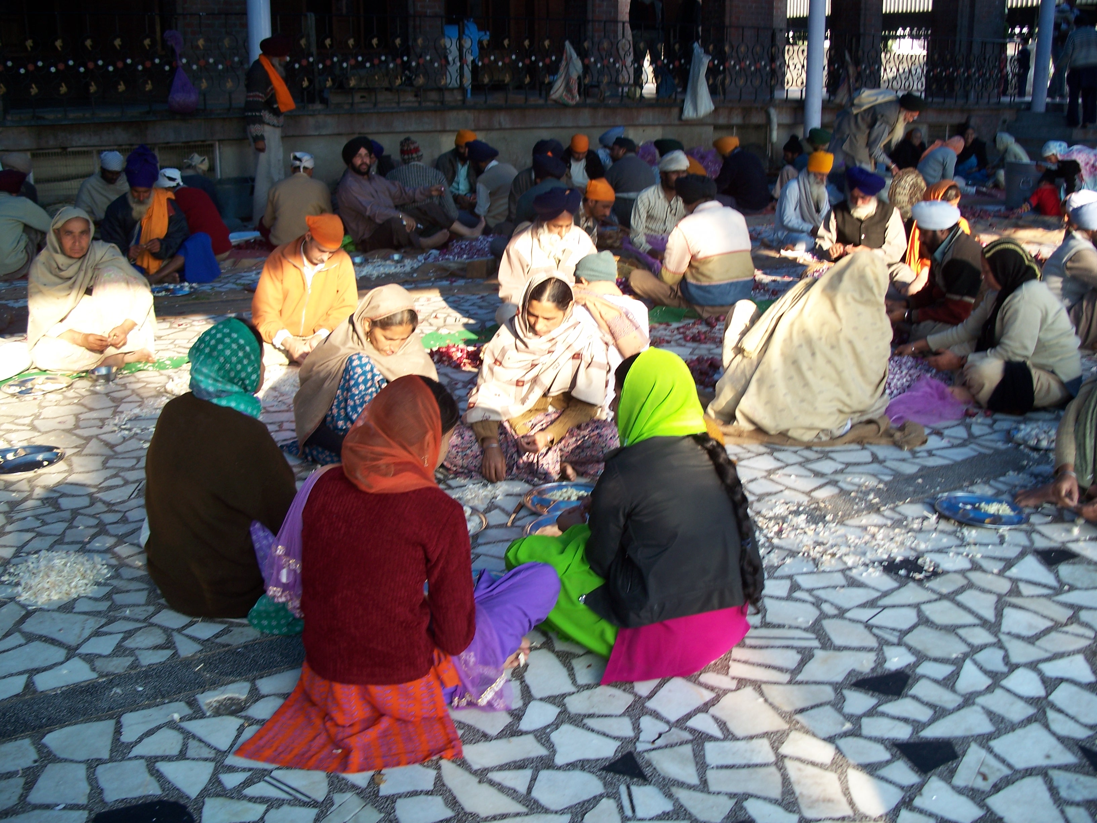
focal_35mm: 37
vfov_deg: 38.7
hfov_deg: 50.1
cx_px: 548
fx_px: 1173
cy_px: 412
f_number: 2.8
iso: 64
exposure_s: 1/100
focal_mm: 7.8
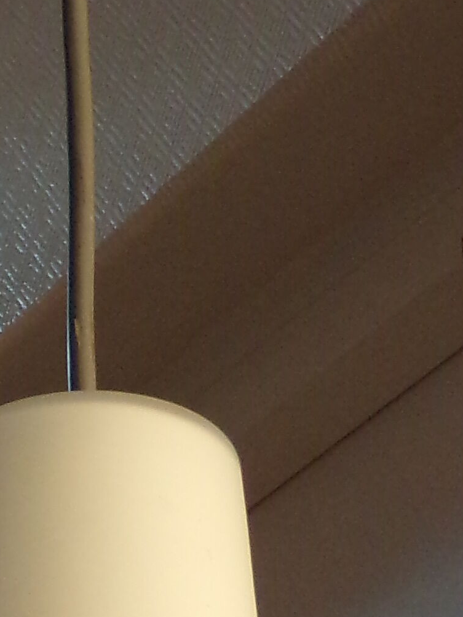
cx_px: 205
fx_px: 4013
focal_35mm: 225
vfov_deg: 8.8
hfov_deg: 6.6
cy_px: 488
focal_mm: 8.7
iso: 246
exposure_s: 1/17
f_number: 3.5
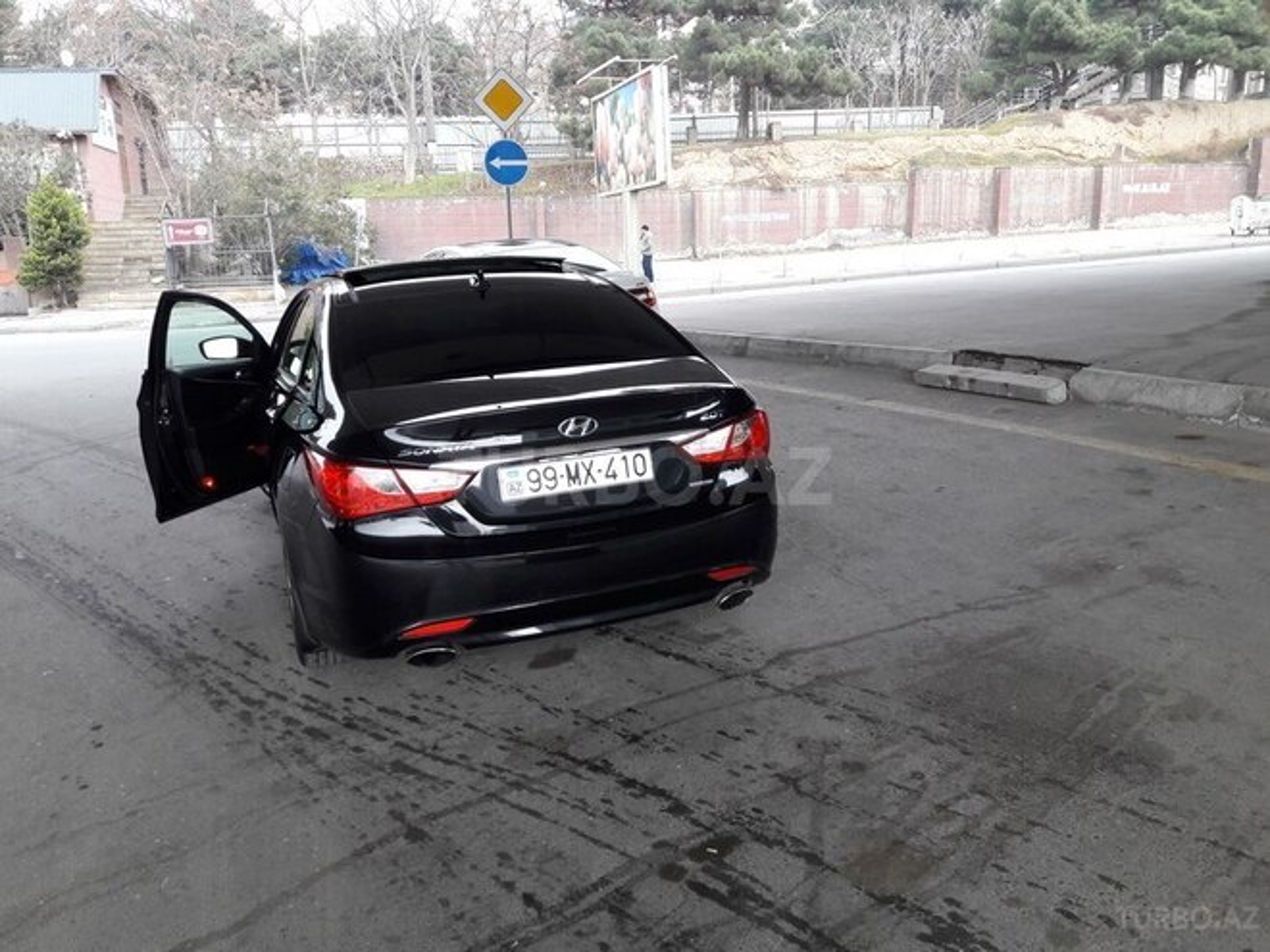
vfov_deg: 49.7
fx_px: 1027
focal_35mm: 28
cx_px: 635
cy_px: 476
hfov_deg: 63.4
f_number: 1.9
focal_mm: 3.7
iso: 40
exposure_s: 1/116
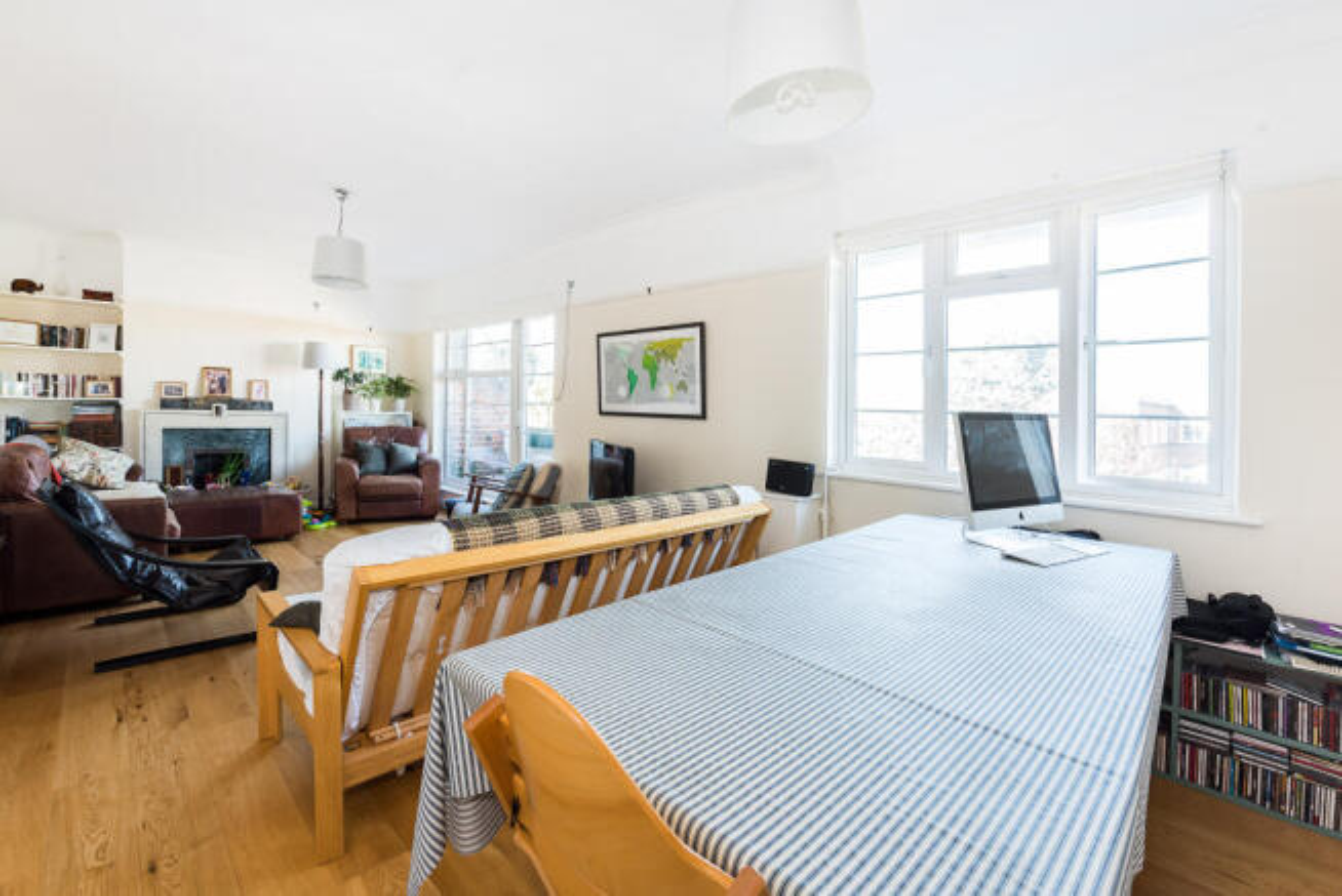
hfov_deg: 104.2
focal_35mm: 14
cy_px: 448
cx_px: 671
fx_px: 522
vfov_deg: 81.3
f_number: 7.1
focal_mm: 14
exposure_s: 1/20
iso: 400
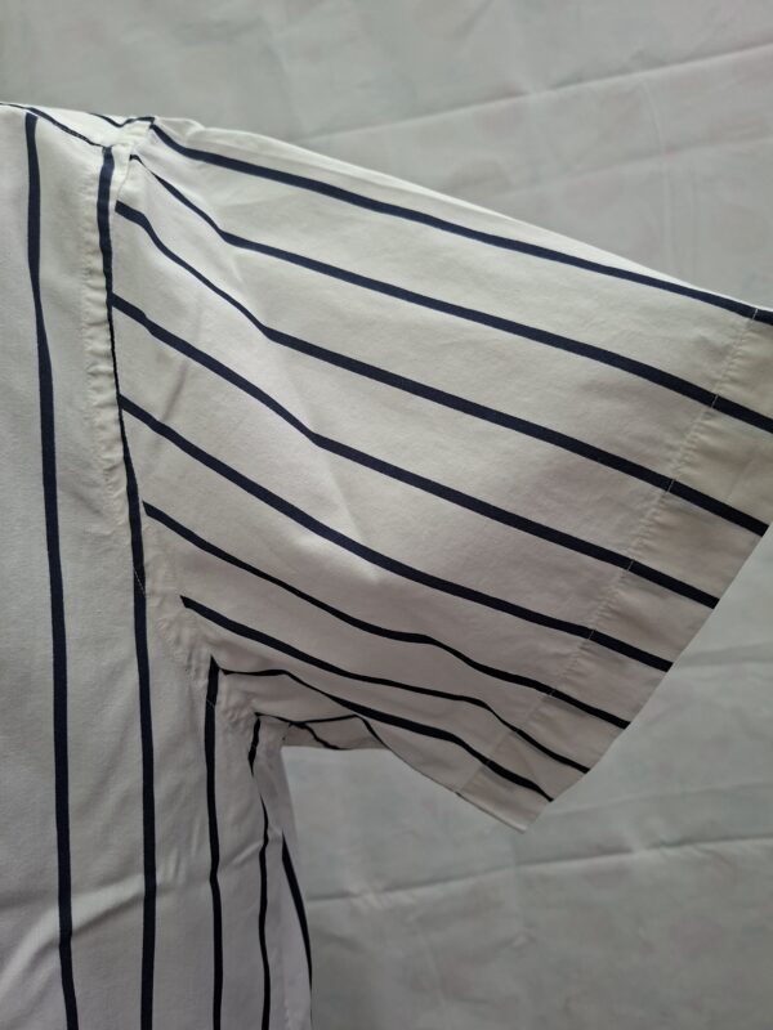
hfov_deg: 58.9
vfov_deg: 73.9
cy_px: 515
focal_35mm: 23
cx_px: 386
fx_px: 685
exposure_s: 1/138
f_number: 1.8
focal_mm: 5.54
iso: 50
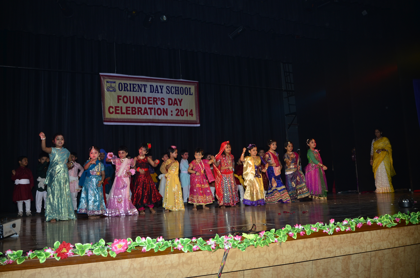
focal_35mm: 33
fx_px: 384
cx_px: 210
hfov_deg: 57.3
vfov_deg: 39.8
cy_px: 139
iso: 400
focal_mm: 22
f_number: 9
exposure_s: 1/200
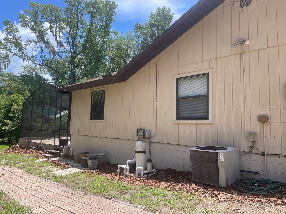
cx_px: 143
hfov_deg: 67.3
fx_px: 215
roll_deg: -1.9
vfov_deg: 53.1
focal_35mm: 26
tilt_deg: +6.2
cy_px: 107
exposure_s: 1/1795
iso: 32
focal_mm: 4.2
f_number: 1.6
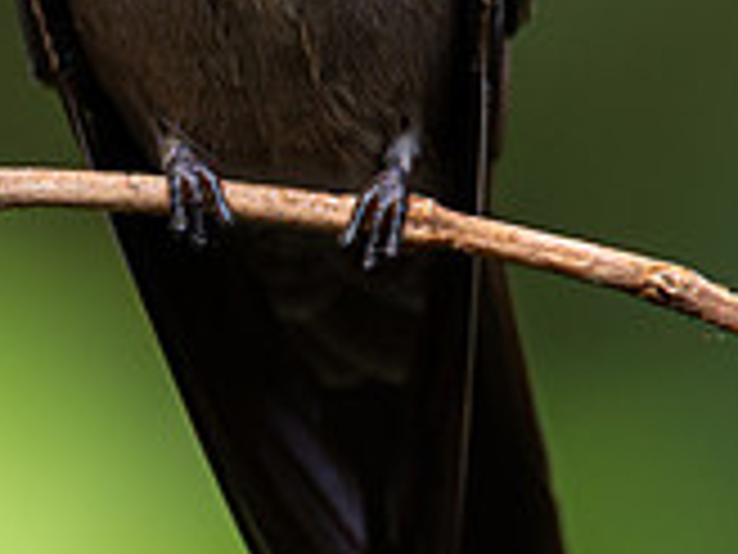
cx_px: -336
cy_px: -62
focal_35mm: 2968
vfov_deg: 0.5
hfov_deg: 0.7
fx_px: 63277
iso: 4000
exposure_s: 1/1000
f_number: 6.3
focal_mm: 560
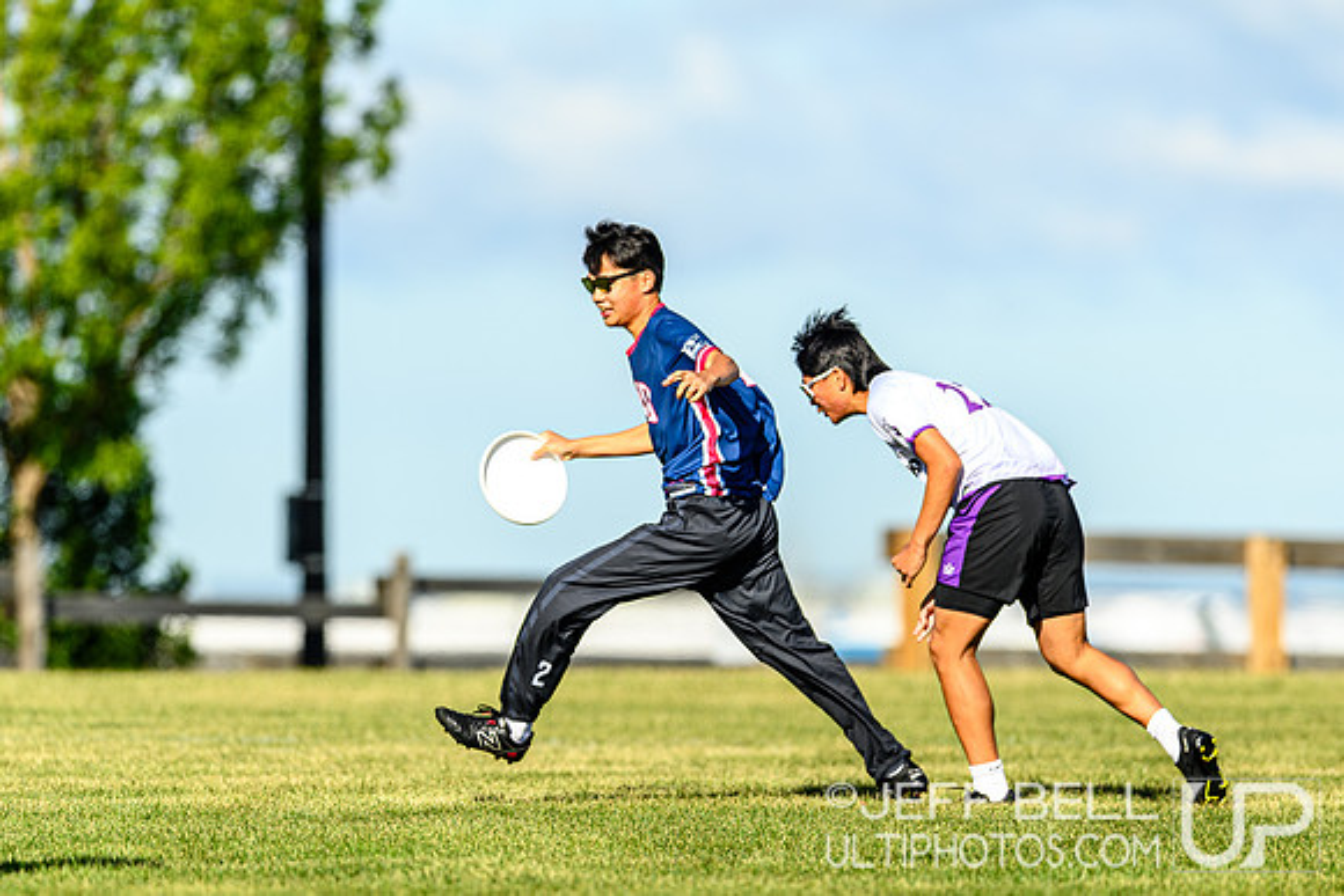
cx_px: 750
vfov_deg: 2.3
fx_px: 22022
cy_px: 573
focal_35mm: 590
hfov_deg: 3.5
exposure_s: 1/1600
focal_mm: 400
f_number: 3.2
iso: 100
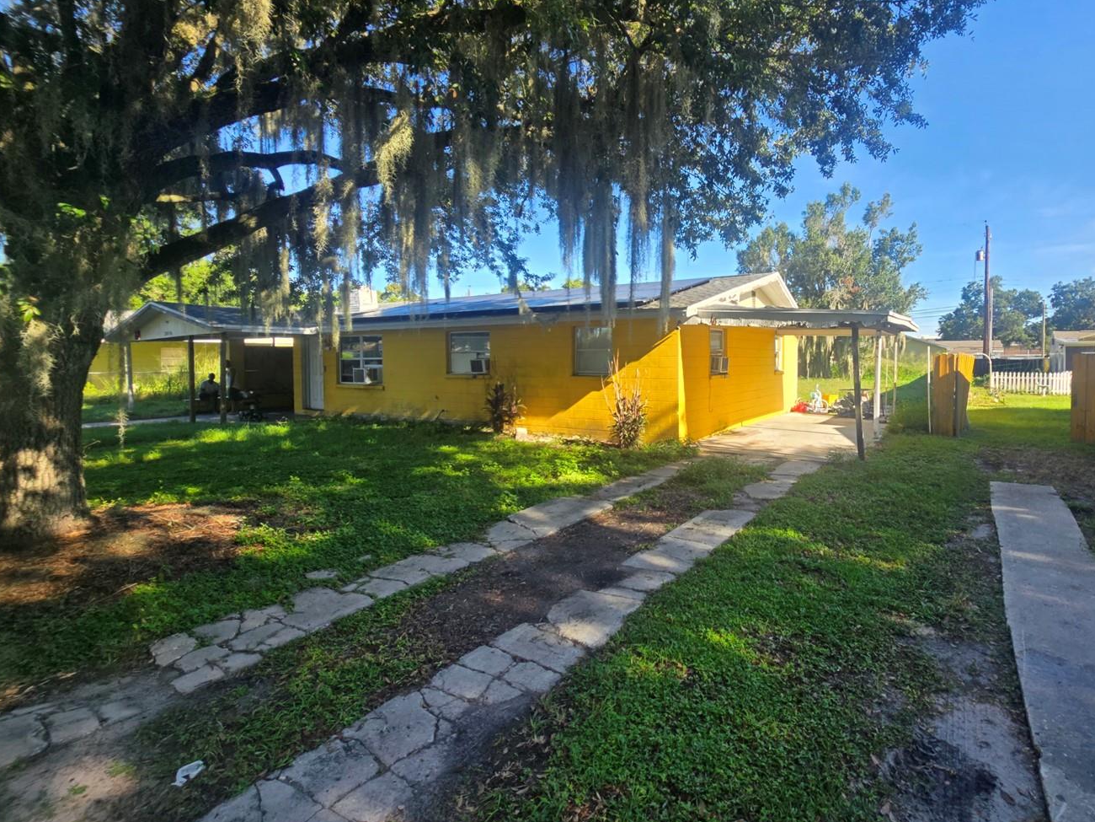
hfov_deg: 93.4
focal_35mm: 16
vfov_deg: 78.0
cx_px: 653
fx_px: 506
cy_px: 382
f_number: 2.2
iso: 50
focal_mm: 2.2
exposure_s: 1/631
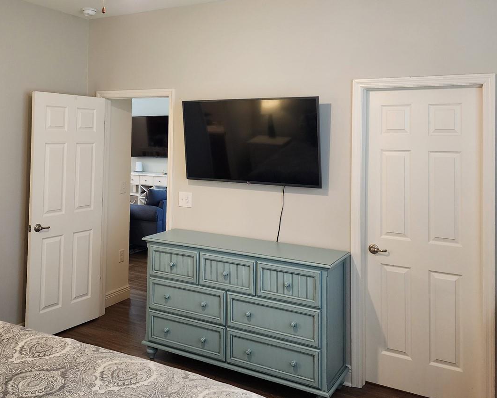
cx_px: 202
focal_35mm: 34
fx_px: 500
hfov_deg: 52.5
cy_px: 117
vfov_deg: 42.5
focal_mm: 6.4
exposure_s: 1/120
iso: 500
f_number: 1.8
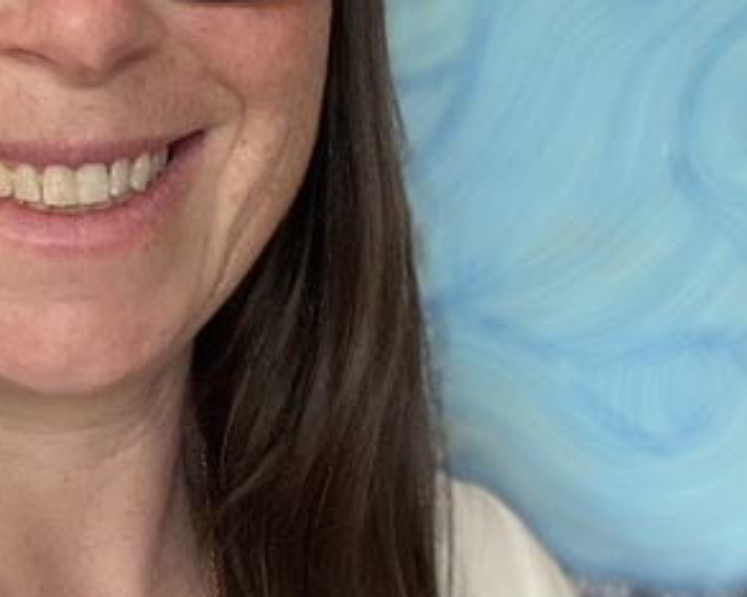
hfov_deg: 23.1
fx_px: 1767
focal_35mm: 80
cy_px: 89
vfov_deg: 18.9
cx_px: 43
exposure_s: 1/60
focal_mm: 2.71
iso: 100
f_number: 2.2
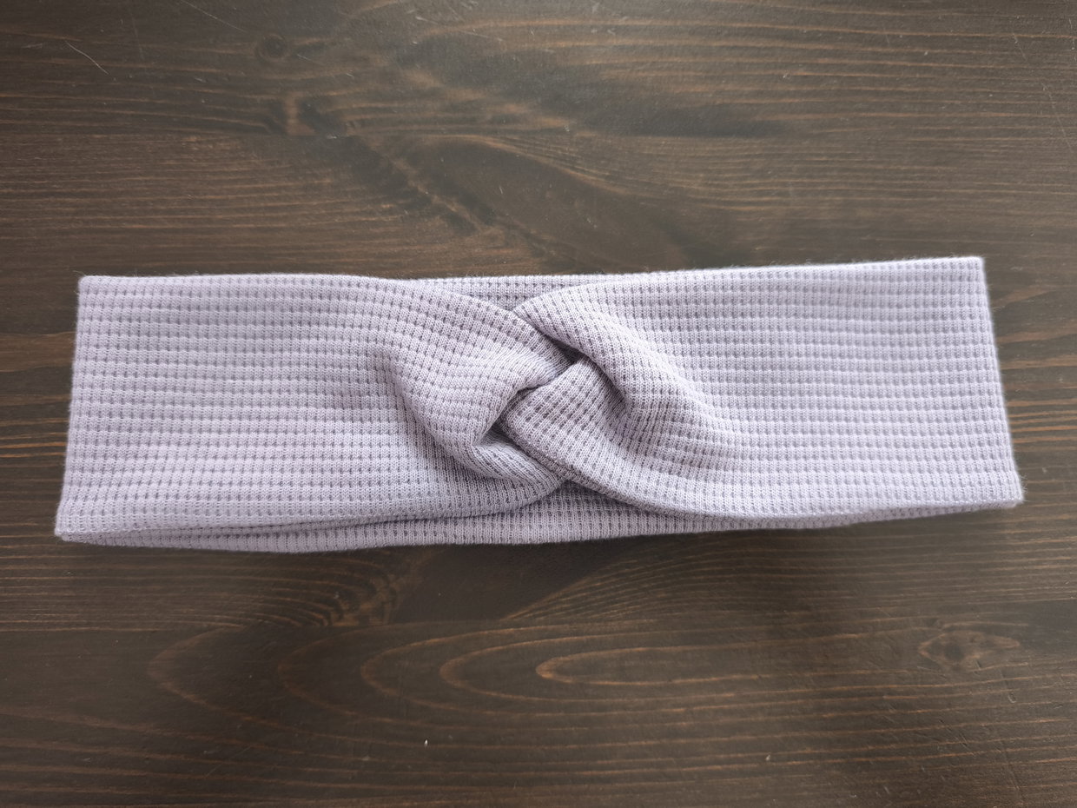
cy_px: 404
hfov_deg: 73.9
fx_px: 716
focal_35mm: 23
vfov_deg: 58.9
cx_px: 538
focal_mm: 6.57
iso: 640
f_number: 1.6
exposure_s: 1/33.3
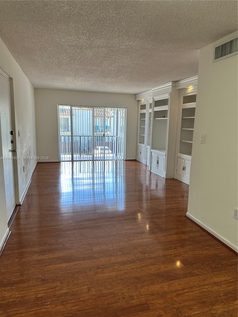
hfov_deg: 56.8
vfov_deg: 71.6
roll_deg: -2.8
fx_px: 220
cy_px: 158
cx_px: 119
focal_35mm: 24
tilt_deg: -8.3
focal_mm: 6.86
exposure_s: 1/120
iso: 80
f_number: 1.78
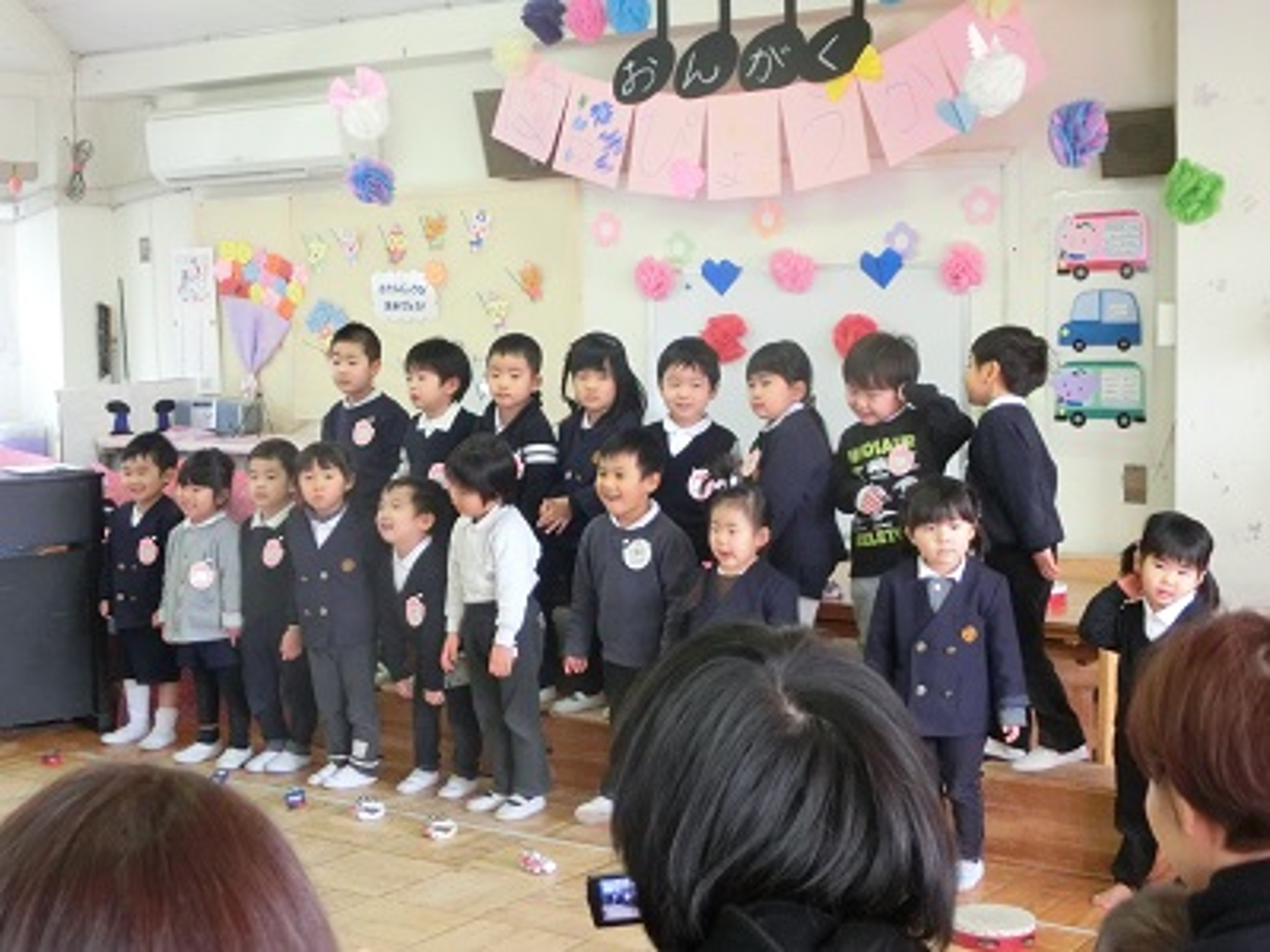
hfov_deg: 38.2
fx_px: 1834
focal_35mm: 50
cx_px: 635
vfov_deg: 29.1
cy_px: 476
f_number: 4.3
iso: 800
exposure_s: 1/100
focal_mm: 9.16
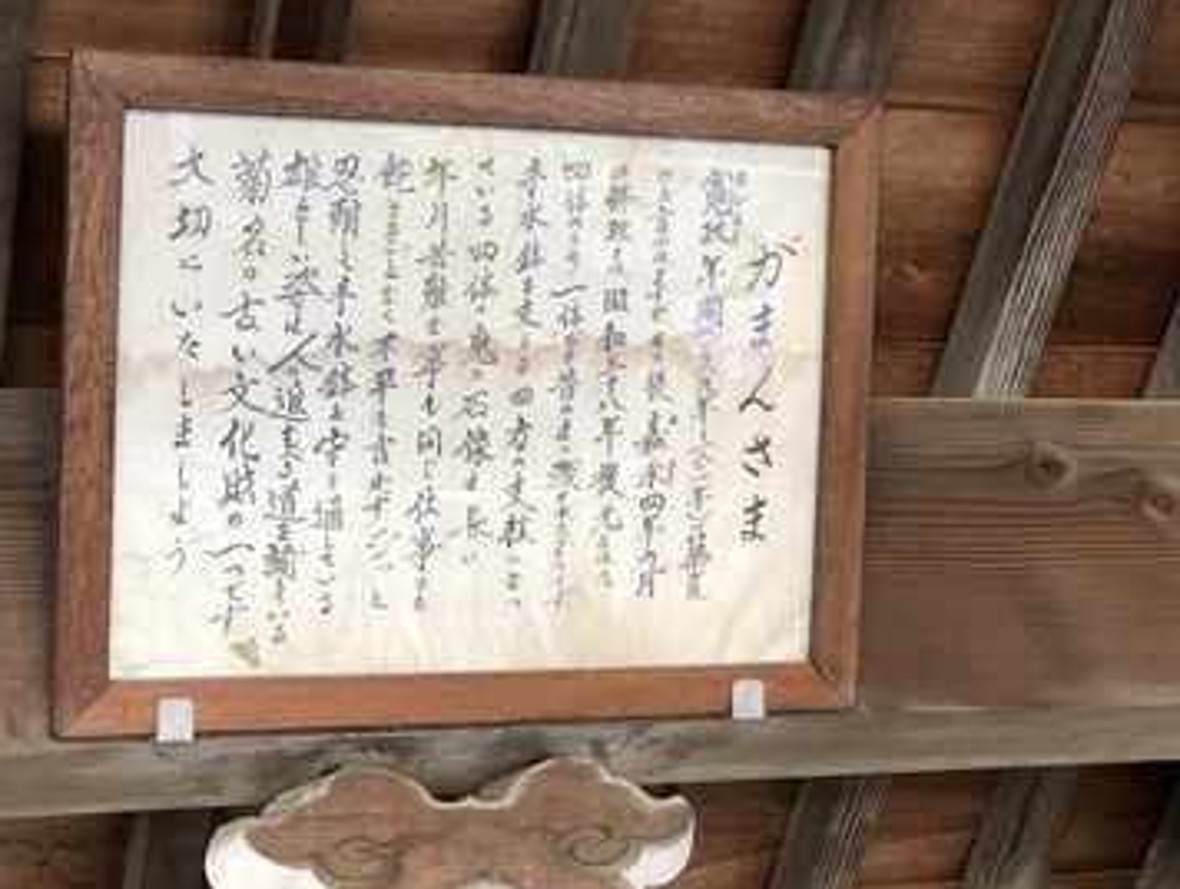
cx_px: 550
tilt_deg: +27.3
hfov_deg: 27.0
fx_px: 2458
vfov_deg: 20.5
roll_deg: +10.7
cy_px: 365
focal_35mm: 72
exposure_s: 1/60
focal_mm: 6.6
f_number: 2.8
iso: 250
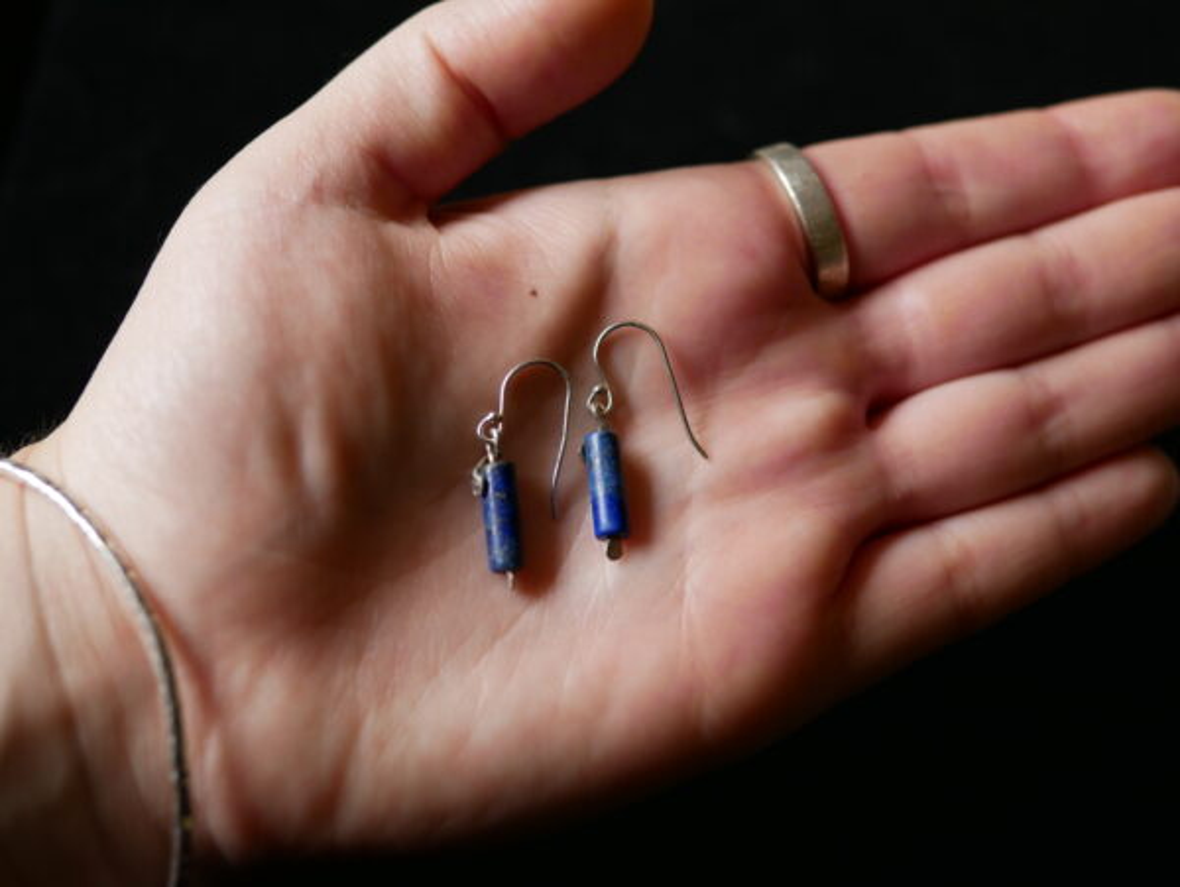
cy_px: 444
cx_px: 590
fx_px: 1706
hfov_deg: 38.2
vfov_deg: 29.1
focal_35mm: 50
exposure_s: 1/250
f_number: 2.2
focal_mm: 25
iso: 200
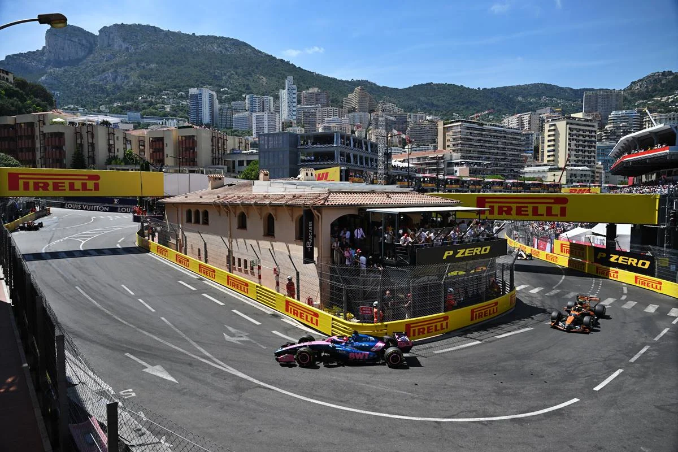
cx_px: 339
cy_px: 226
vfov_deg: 53.1
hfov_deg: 73.7
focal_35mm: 24
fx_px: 452
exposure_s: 1/1600
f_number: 5.6
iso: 250
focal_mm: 24
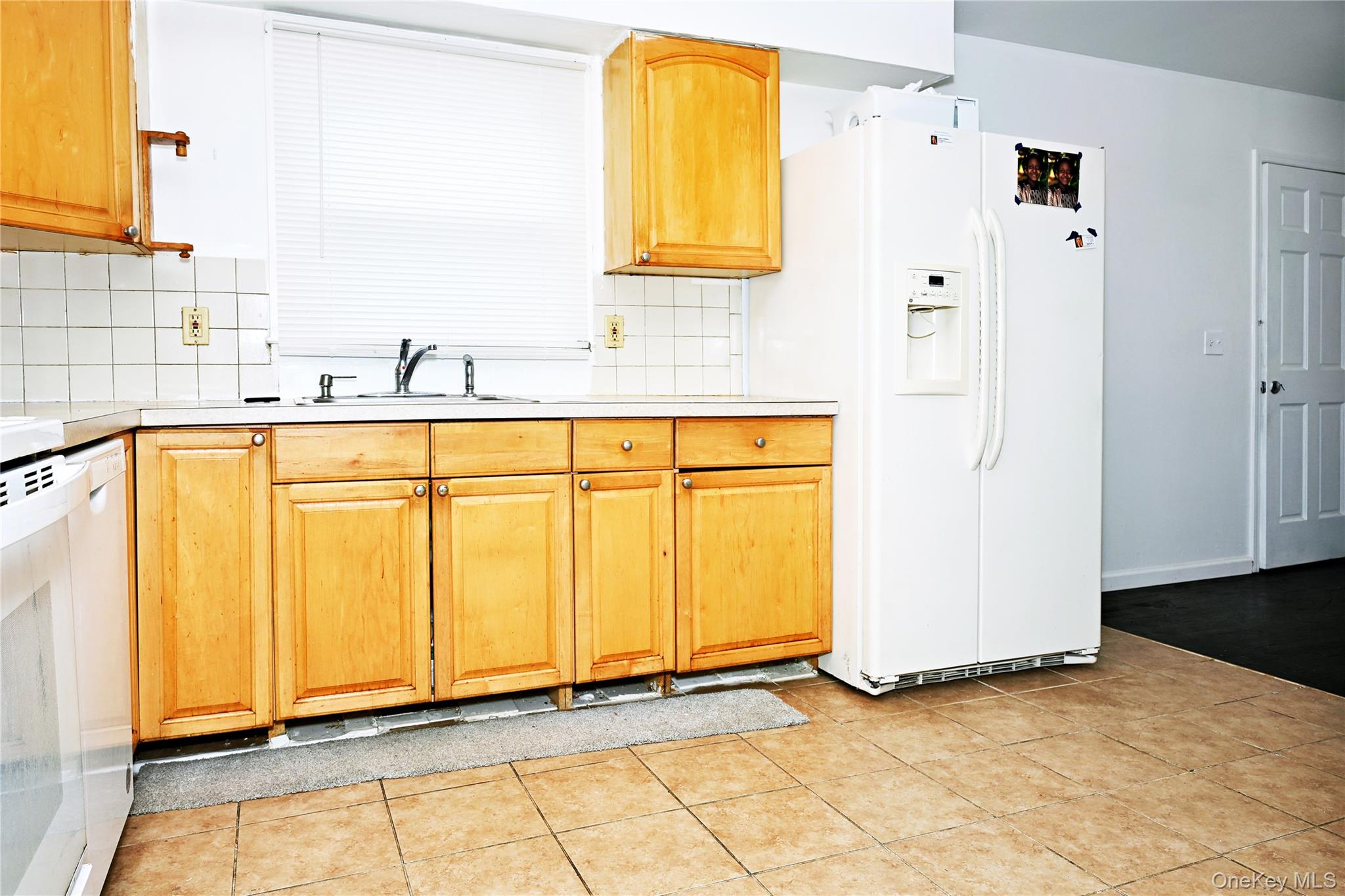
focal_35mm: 24
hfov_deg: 73.8
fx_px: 896
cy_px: 448
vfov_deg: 53.1
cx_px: 672
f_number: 7.1
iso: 160
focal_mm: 24
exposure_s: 1/60
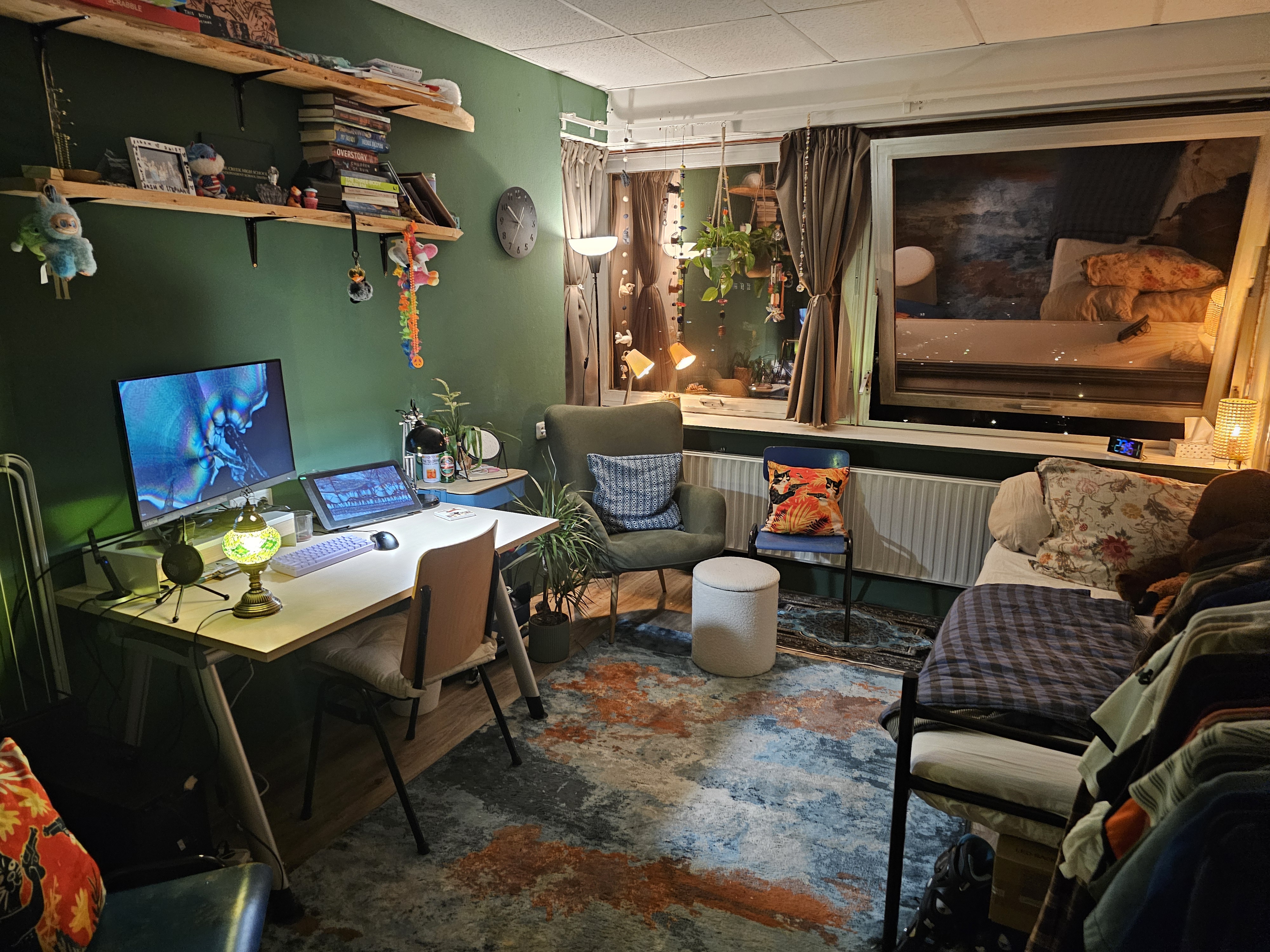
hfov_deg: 73.9
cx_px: 635
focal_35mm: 23
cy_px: 476
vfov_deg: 58.9
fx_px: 844
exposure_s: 1/50
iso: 800
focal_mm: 6.3
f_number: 1.7
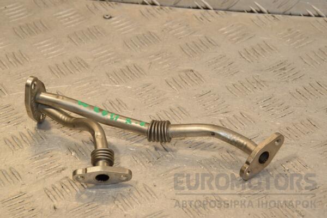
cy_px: 109
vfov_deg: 11.4
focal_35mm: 120
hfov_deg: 17.1
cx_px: 164
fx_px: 1090
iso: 800
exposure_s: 1/200
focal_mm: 80
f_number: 9
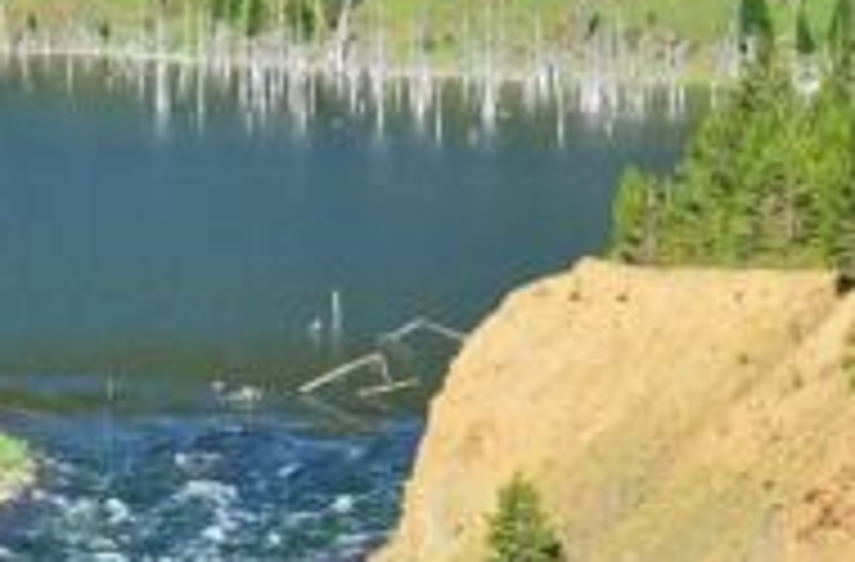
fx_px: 5511
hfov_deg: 8.9
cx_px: 387
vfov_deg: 5.8
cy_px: 524
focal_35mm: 233
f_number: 11
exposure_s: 1/125
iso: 110
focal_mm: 46
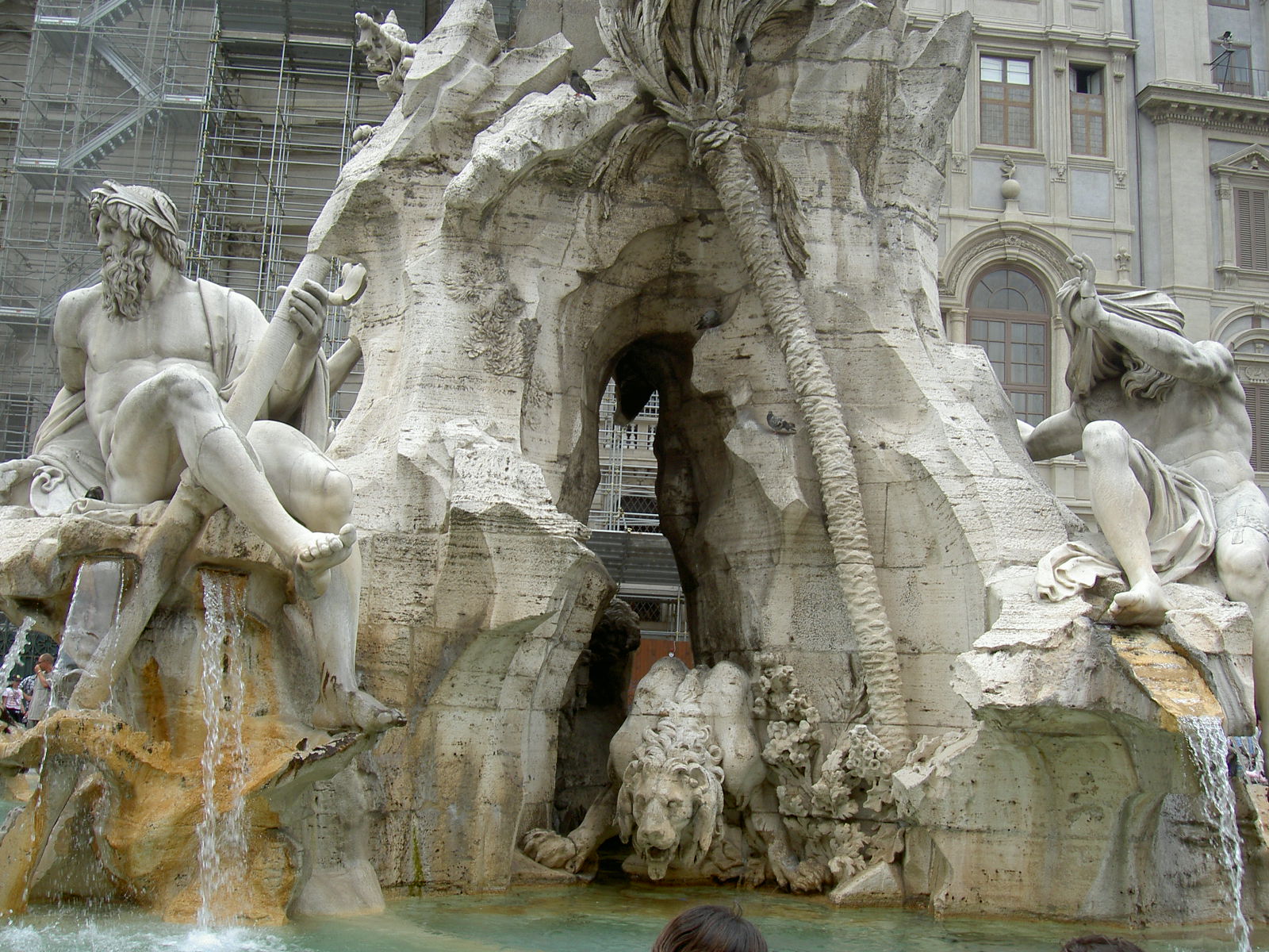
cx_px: 634
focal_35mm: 39
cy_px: 476
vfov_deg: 36.8
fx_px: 1430
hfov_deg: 47.9
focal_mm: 8
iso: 100
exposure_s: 1/164
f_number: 4.7
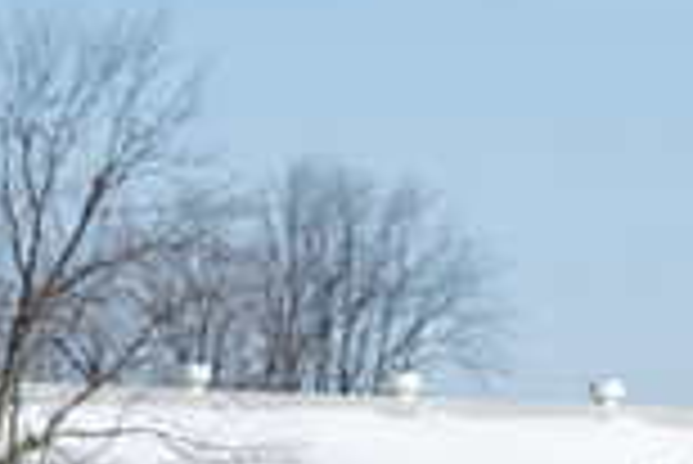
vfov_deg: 2.7
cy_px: 628
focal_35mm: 507
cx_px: 1246
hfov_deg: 4.0
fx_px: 9769
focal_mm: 135
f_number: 10
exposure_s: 1/500
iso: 250
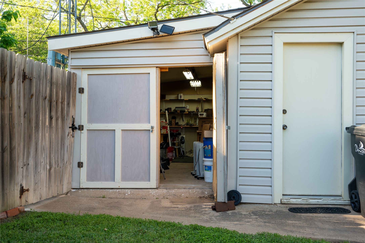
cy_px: 122
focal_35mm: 35
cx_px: 182
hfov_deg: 54.4
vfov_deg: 37.8
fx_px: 355
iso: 100
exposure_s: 1/320
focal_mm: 35
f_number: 10
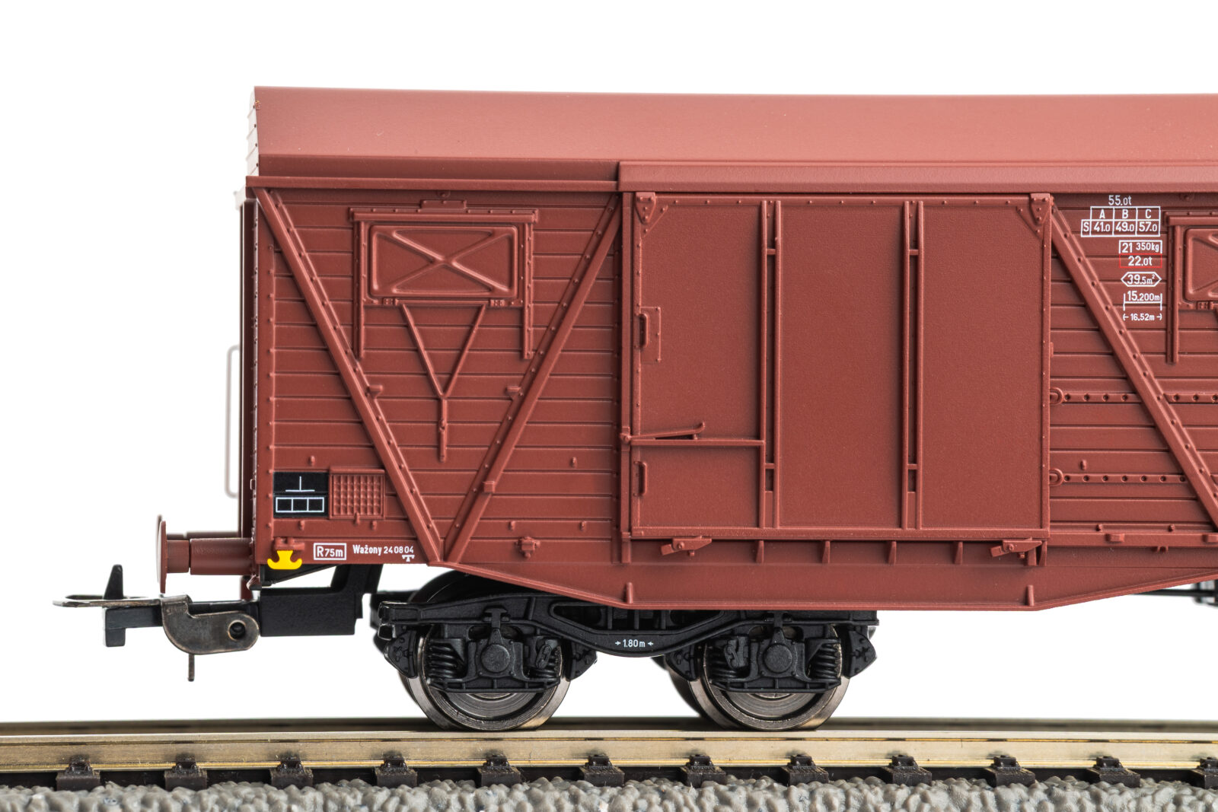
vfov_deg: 13.0
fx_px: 3553
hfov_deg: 19.5
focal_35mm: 105
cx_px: 609
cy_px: 406
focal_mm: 105
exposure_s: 1/5
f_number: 20
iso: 100
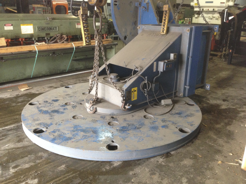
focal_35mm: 33
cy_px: 92
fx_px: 235
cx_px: 123
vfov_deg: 42.9
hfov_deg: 55.4
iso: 250
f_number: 2.4
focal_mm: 4.12
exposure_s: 1/20
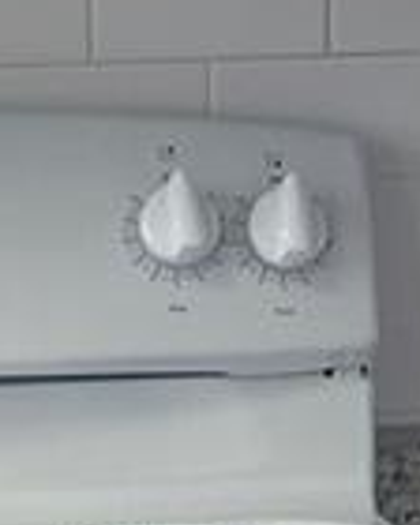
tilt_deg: -18.9
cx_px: -124
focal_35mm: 209
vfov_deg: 8.8
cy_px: 1001
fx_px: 3247
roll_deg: +1.8
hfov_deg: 7.3
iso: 125
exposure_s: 1/120
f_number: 1.6
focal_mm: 5.1
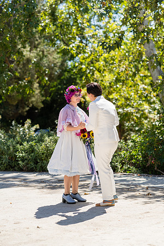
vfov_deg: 23.9
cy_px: 123
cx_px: 82
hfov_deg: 16.1
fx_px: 581
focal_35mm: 85
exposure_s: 1/800
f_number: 2.8
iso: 100
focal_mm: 85
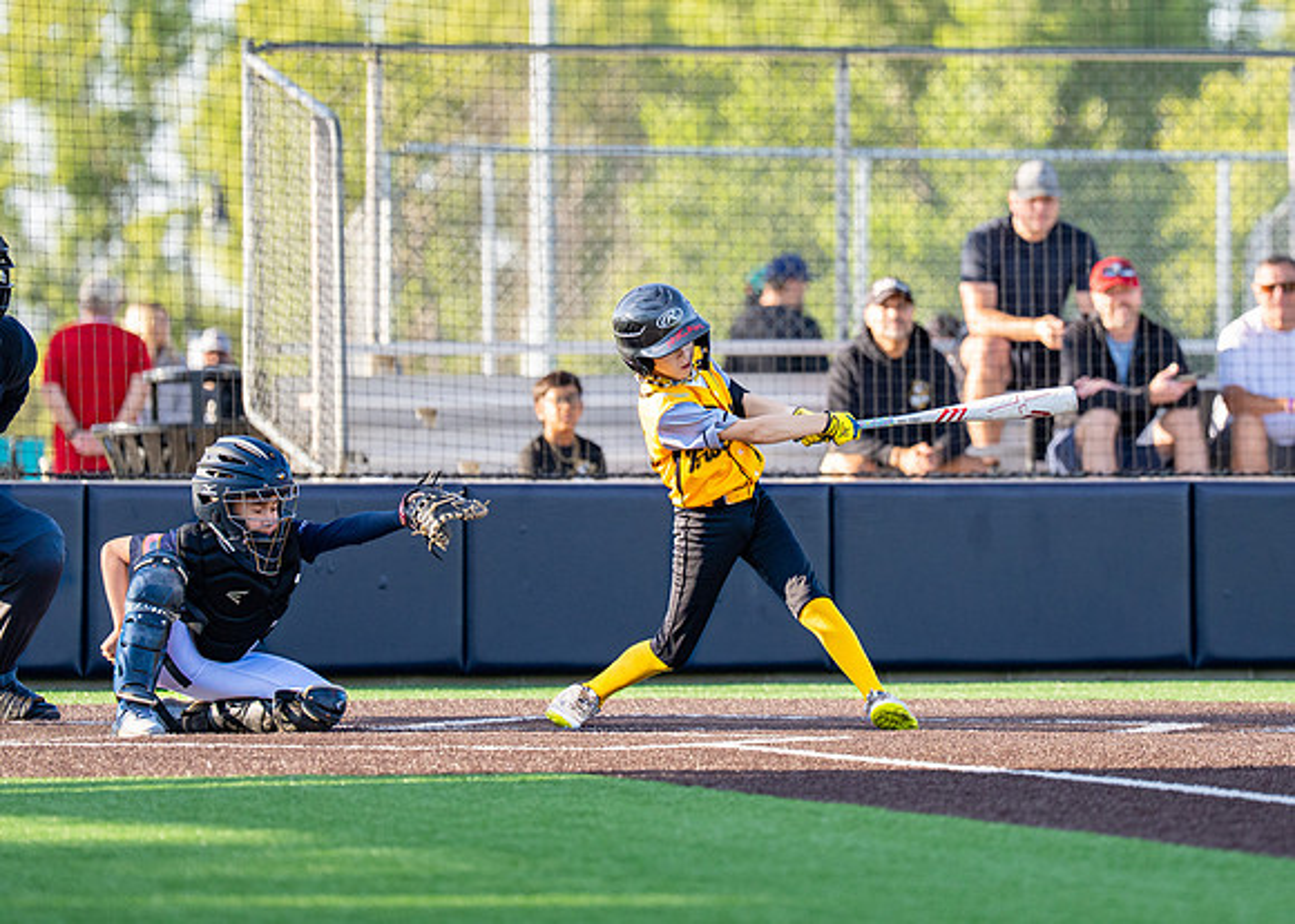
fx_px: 10791
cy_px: 328
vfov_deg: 4.9
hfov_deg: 6.9
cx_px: 762
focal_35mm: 293
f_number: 2.8
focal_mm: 171
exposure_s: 1/1600
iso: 320
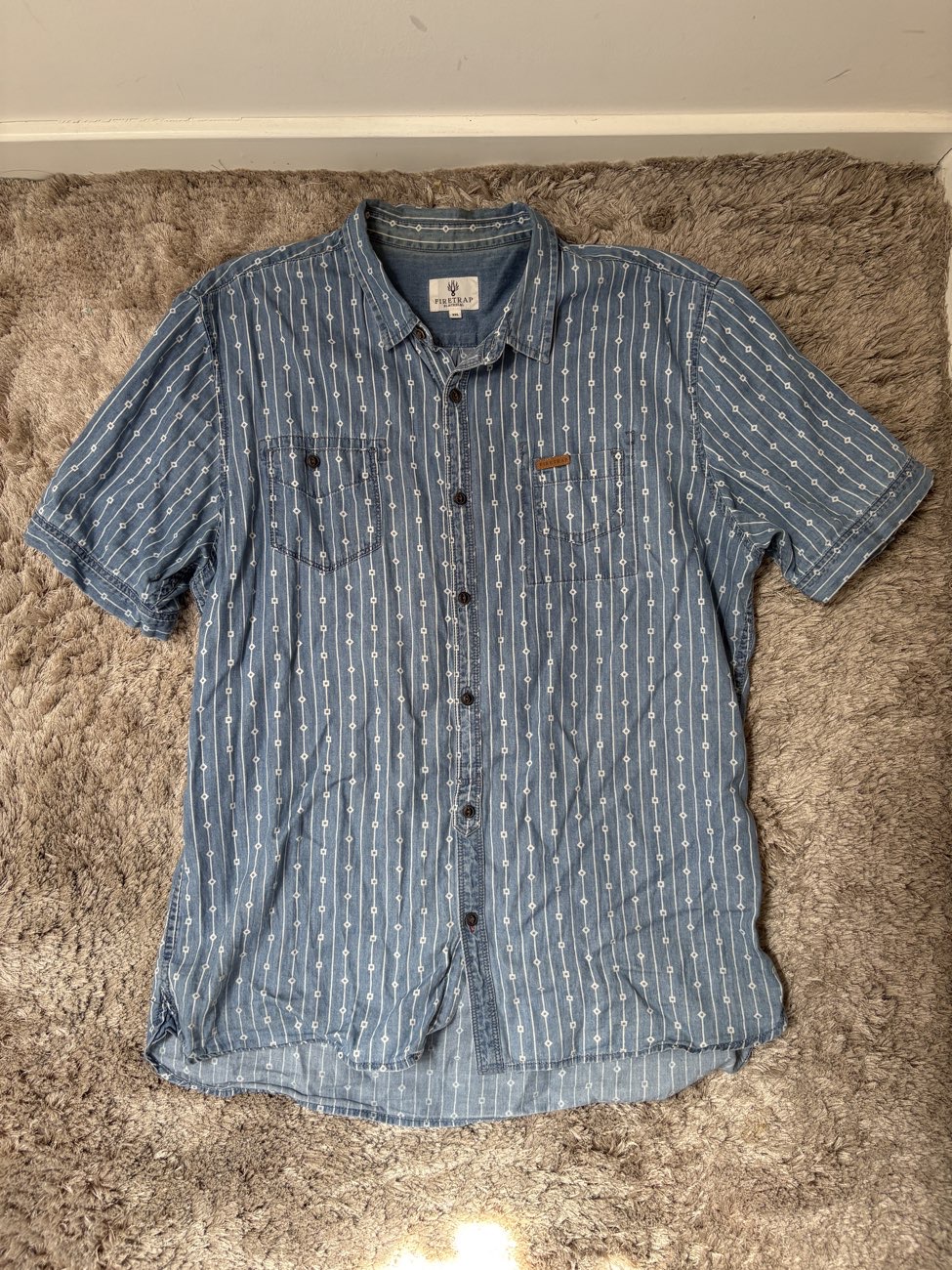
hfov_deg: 53.1
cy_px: 635
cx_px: 476
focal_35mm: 26
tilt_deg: -84.7
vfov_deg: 67.3
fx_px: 953
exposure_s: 1/112
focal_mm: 5.96
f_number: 1.6
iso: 125
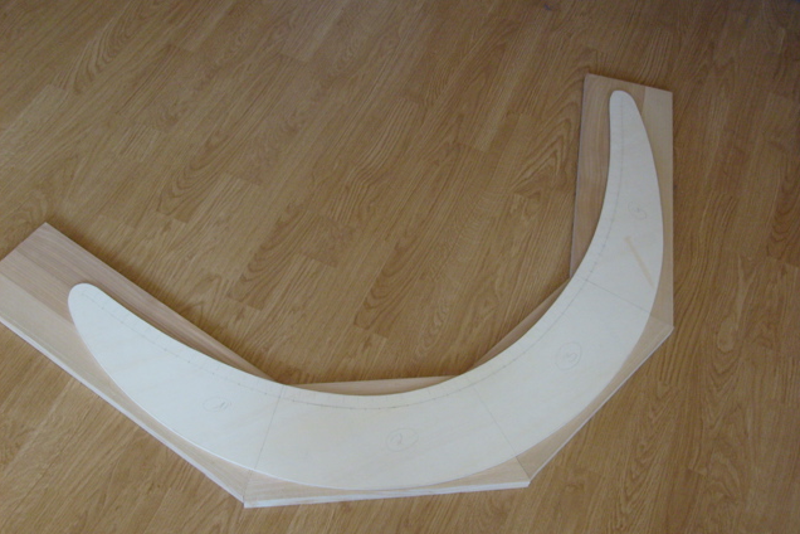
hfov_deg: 43.6
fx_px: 1000
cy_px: 282
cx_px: 399
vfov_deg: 29.9
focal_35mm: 45
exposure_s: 1/45
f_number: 3
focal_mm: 7.2
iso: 160
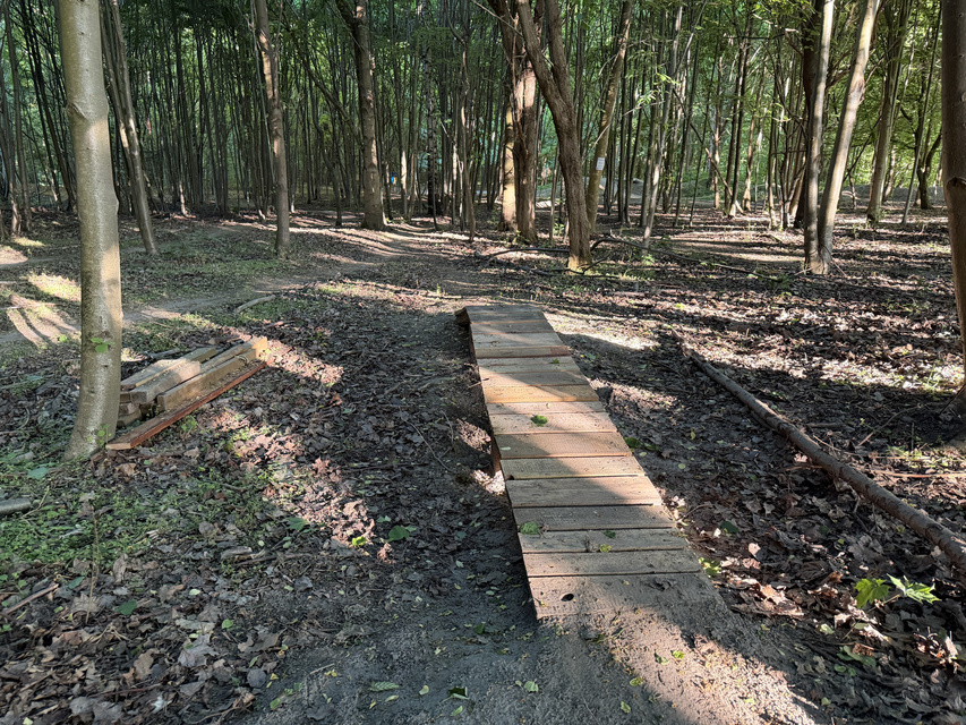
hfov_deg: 71.6
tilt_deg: -17.3
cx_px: 483
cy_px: 362
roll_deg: -0.3
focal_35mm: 24
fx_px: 670
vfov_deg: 56.8
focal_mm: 6.76
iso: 640
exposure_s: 1/60
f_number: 1.78
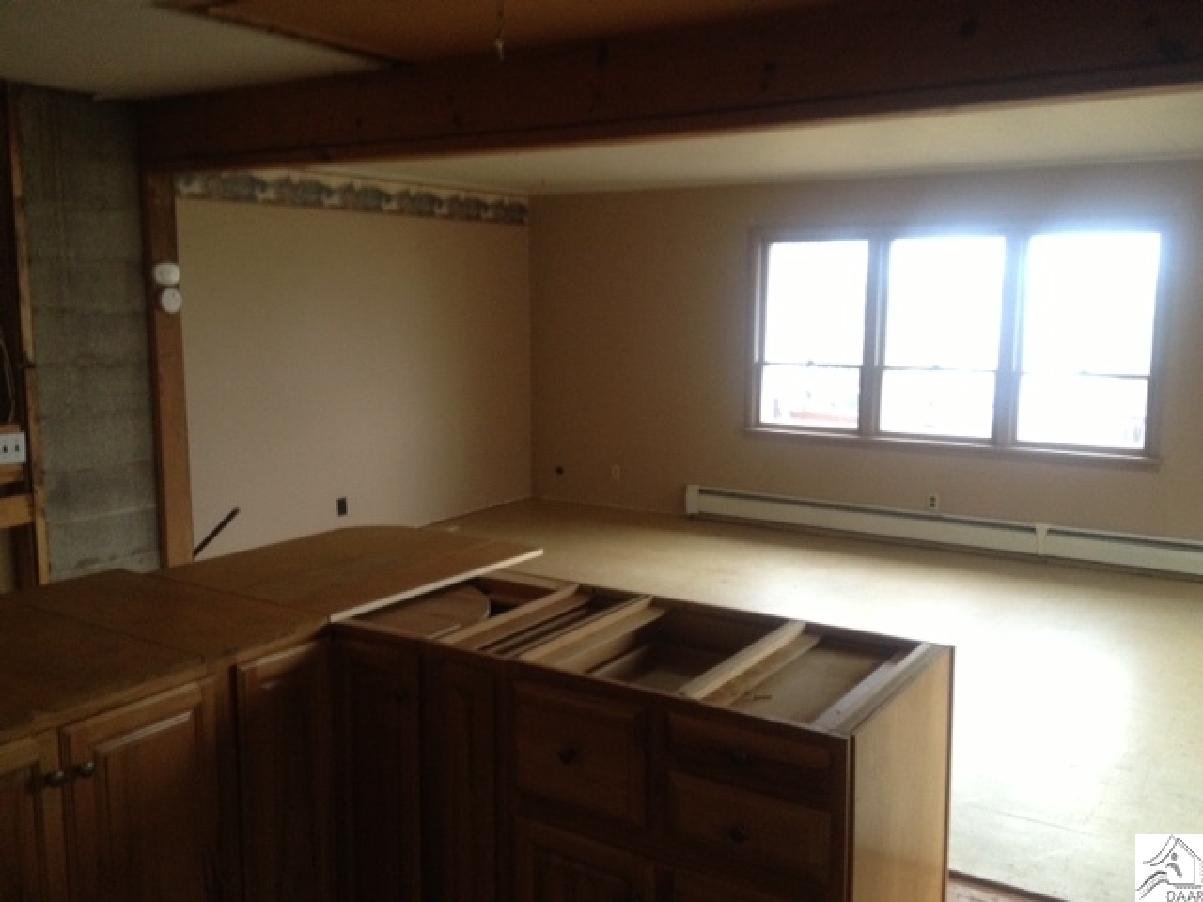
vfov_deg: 40.7
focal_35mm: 35
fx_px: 1216
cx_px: 602
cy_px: 451
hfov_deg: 52.6
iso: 200
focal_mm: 4.28
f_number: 2.4
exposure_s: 1/20
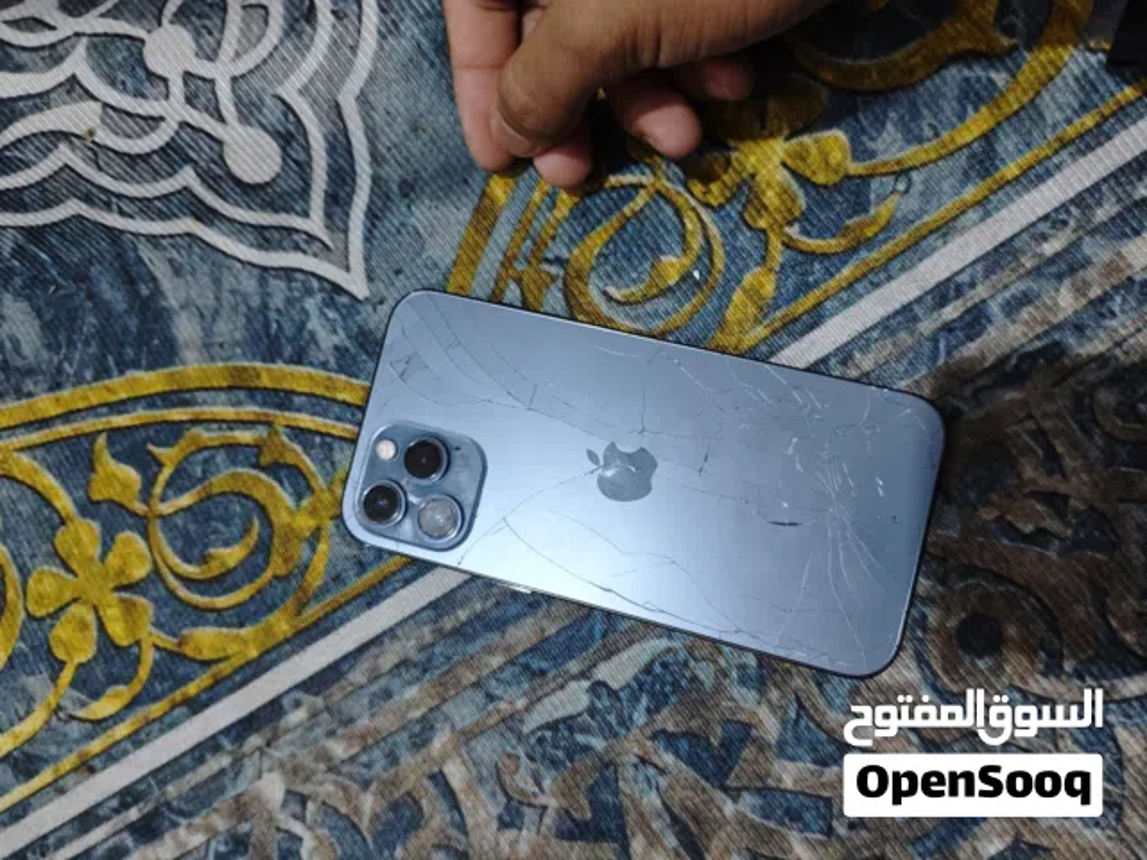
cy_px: 430
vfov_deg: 53.1
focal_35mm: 26
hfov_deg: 67.3
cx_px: 574
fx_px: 862
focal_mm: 4.94
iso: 160
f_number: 1.59
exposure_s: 1/33.3
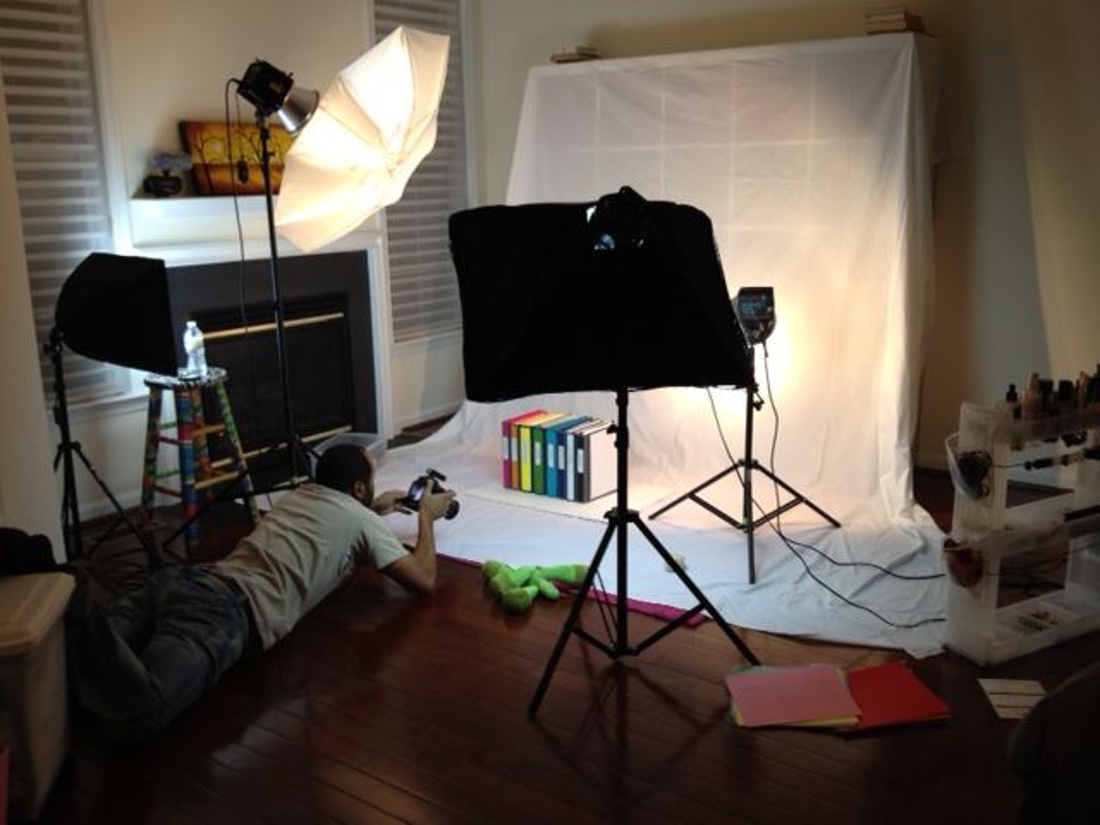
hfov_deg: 52.6
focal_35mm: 35
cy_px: 412
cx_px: 550
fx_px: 1112
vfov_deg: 40.7
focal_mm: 4.28
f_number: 2.4
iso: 64
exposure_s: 1/24
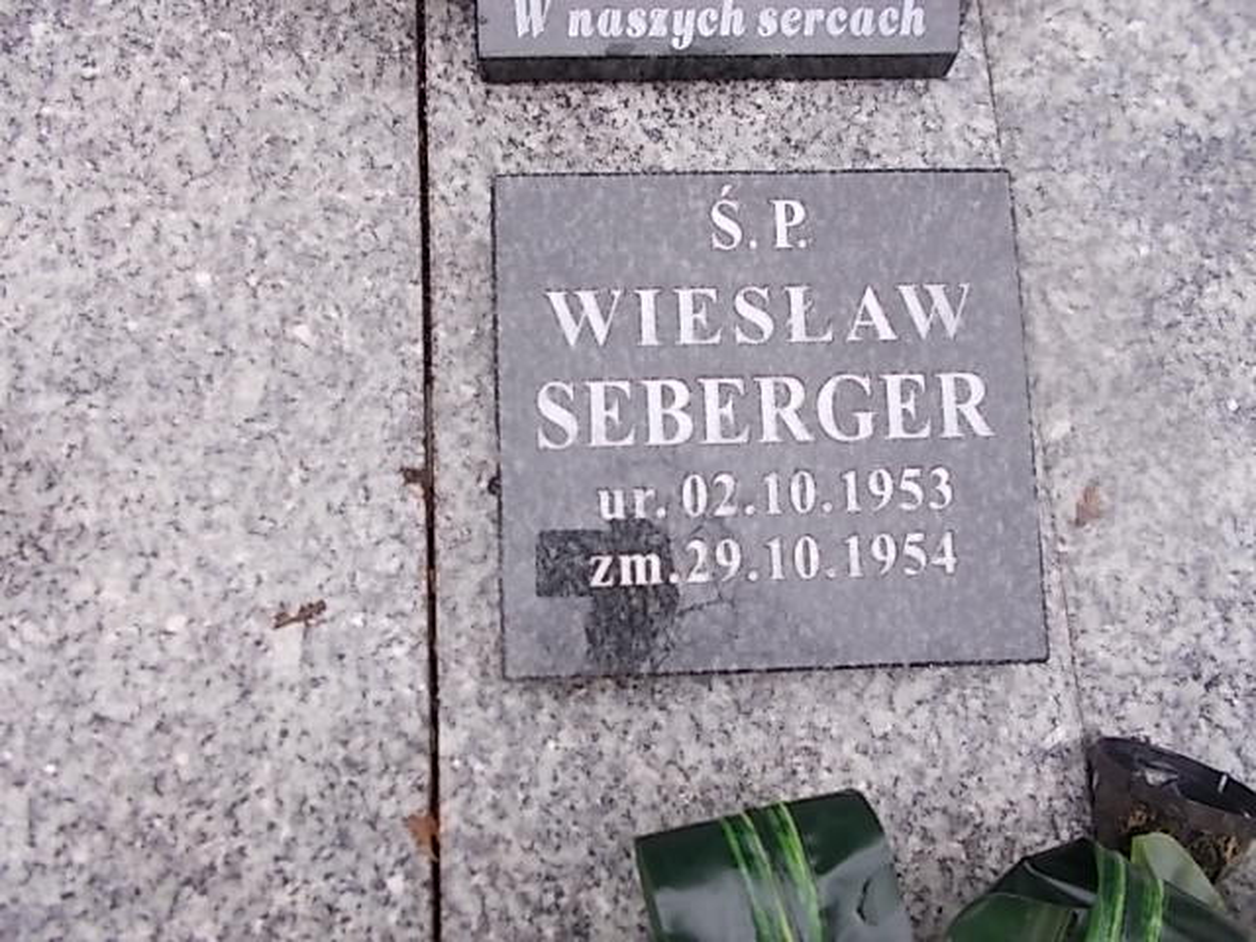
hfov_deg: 67.3
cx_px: 628
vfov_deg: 53.1
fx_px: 943
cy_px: 471
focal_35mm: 26
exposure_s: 1/125
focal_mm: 4.6
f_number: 3.2
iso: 80
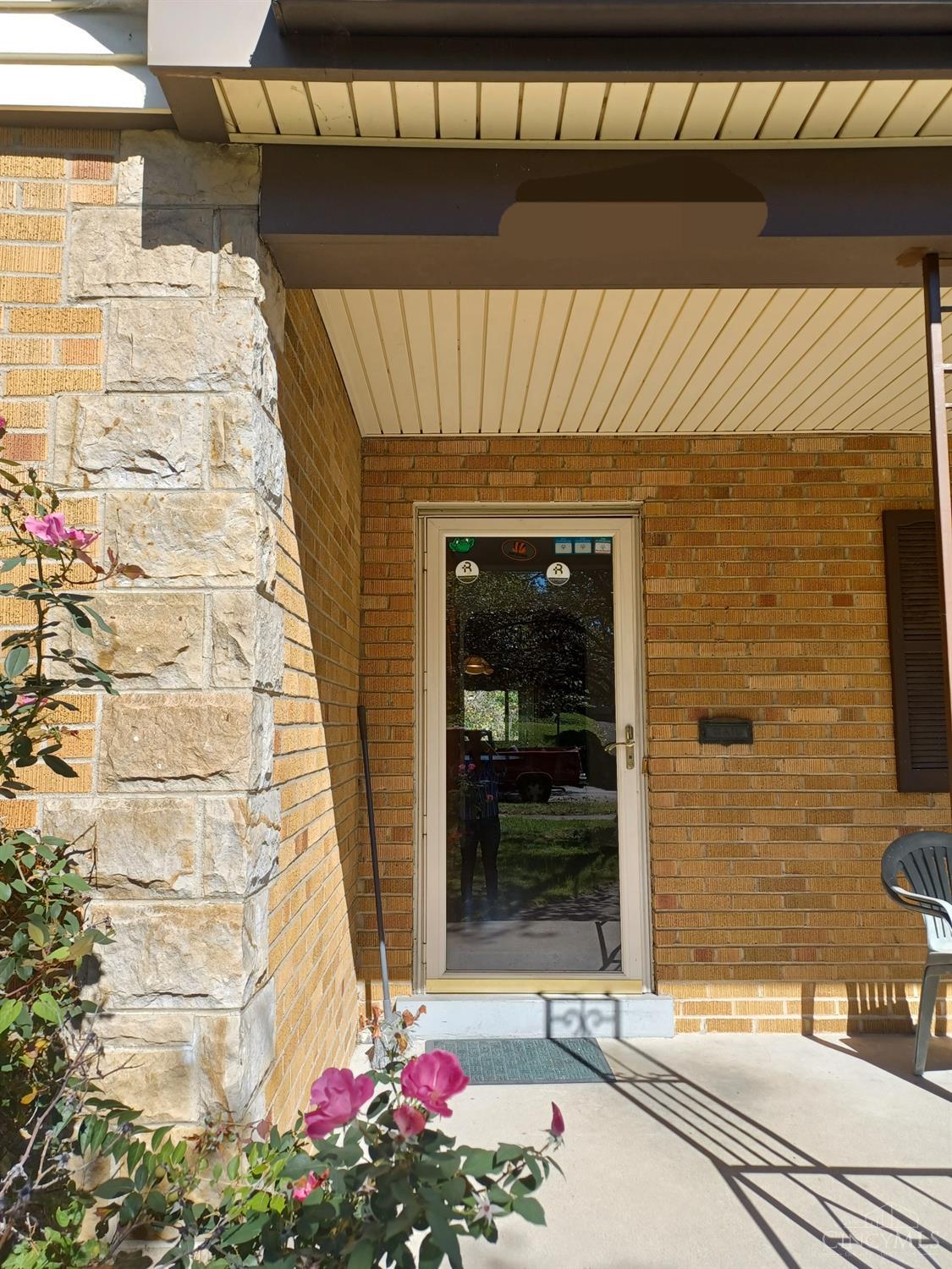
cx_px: 476
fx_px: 917
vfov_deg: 69.4
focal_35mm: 25
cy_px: 634
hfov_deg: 54.9
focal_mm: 4.6
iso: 40
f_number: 1.8
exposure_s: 1/120
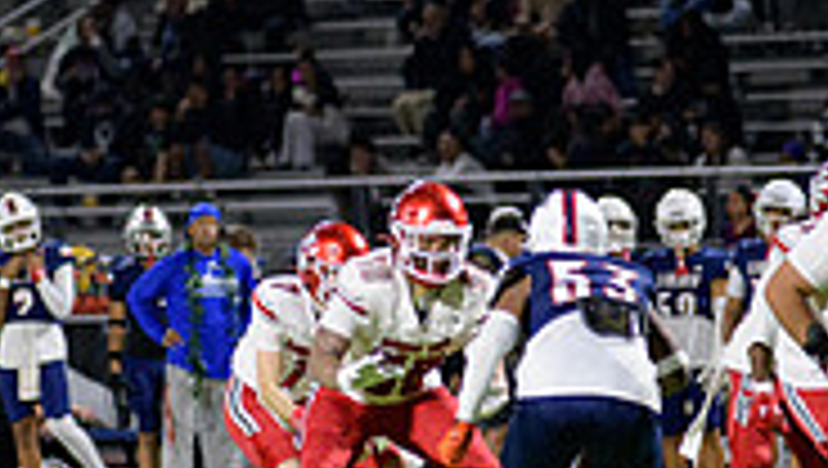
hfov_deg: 3.4
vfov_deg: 1.9
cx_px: 302
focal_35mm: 626
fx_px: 13760
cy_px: 250
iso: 2000
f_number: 2.8
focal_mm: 190
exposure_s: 1/320
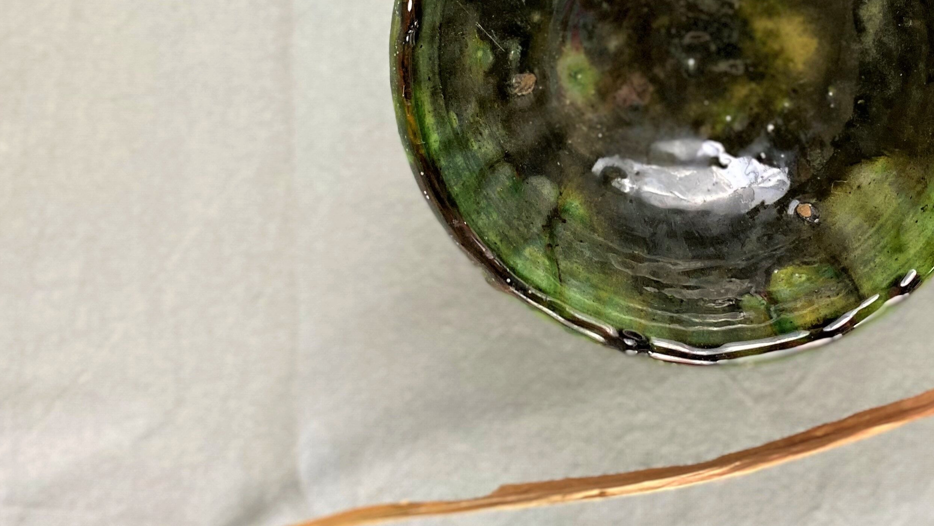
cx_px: 592
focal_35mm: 46
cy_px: 85
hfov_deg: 44.2
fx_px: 1139
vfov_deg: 25.4
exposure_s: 1/50
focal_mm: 4.25
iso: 200
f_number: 1.8
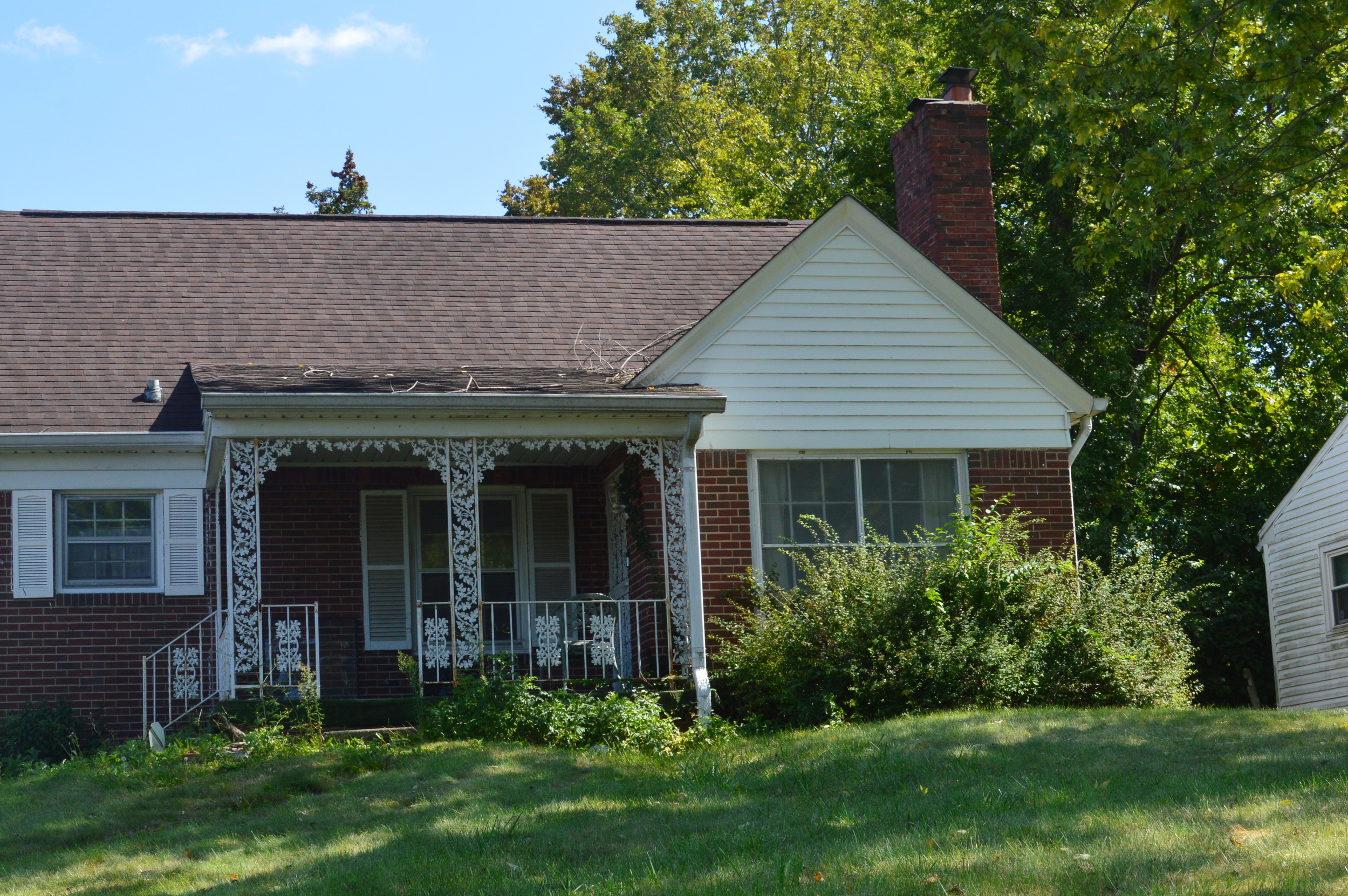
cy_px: 523
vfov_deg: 22.9
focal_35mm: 59
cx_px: 522
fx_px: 2207
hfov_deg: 33.8
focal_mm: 32
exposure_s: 1/200
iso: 400
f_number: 10
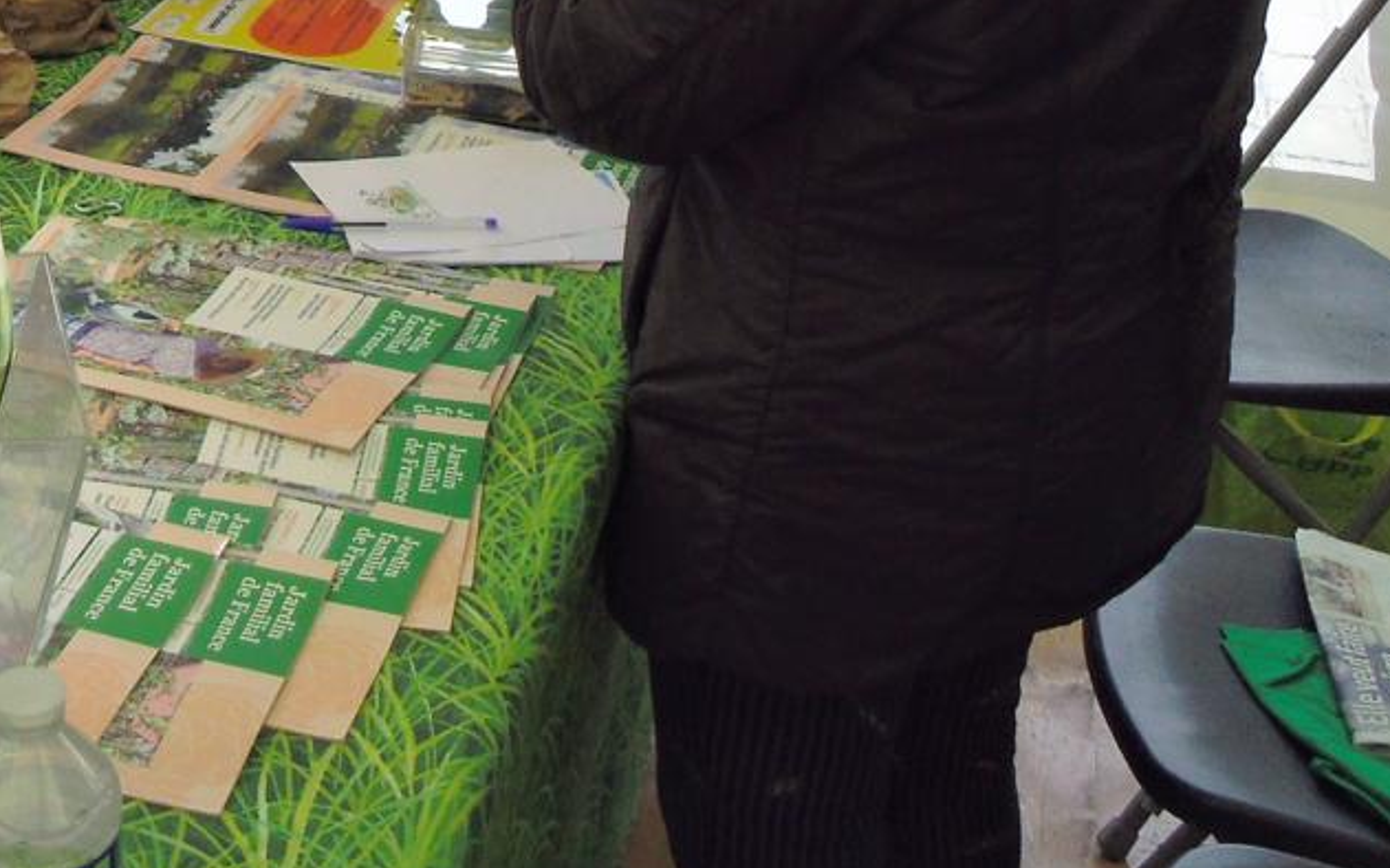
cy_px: -78
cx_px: 73
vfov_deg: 19.2
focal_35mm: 65
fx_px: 2462
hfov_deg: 29.8
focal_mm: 5.1
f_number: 3.9
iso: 64
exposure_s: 1/200
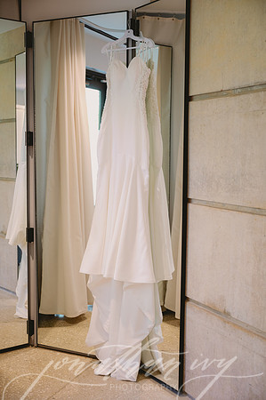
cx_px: 133
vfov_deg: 45.5
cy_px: 200
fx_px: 478
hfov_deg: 31.1
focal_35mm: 43
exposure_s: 1/160
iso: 800
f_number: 2.8
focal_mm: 43
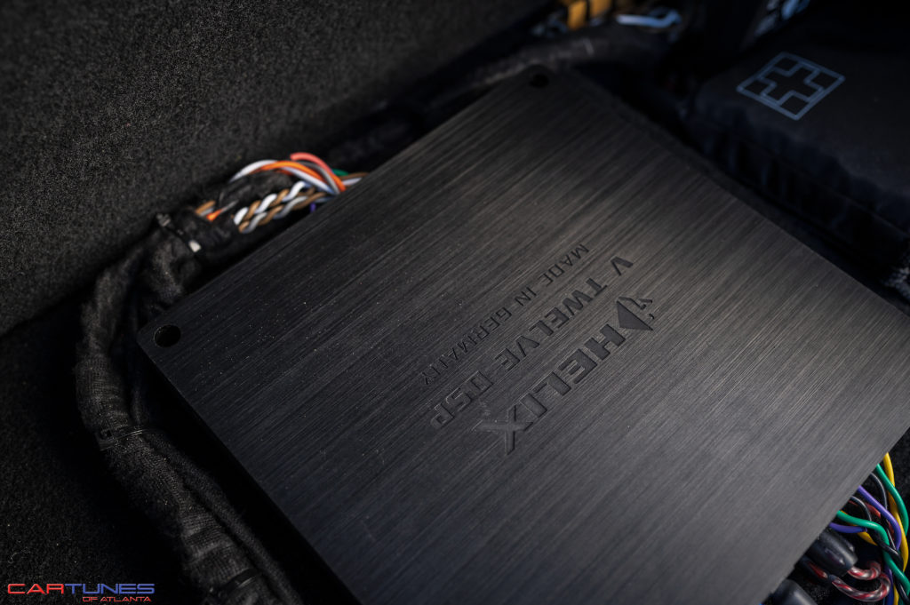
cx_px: 455
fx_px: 884
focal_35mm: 35
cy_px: 302
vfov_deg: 37.8
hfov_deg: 54.5
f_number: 4
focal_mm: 35
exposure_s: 1/160
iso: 250
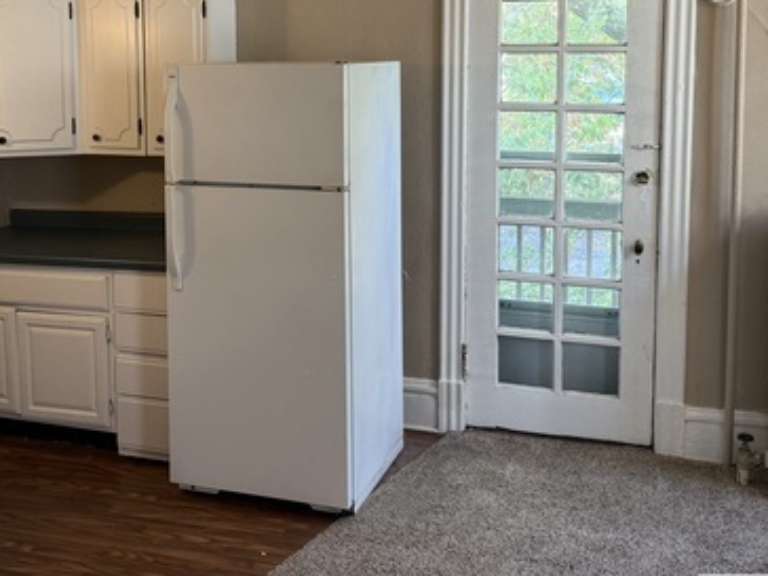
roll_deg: +0.0
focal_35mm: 44
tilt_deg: -5.0
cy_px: 131
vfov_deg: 32.1
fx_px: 976
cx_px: 330
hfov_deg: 42.8
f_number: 1.78
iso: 160
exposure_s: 1/60
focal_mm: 6.76
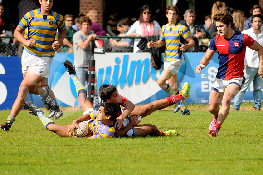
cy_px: 88
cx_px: 132
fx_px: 3283
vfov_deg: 3.0
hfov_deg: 4.6
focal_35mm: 450
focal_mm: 300
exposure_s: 1/1000
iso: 400
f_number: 5.6
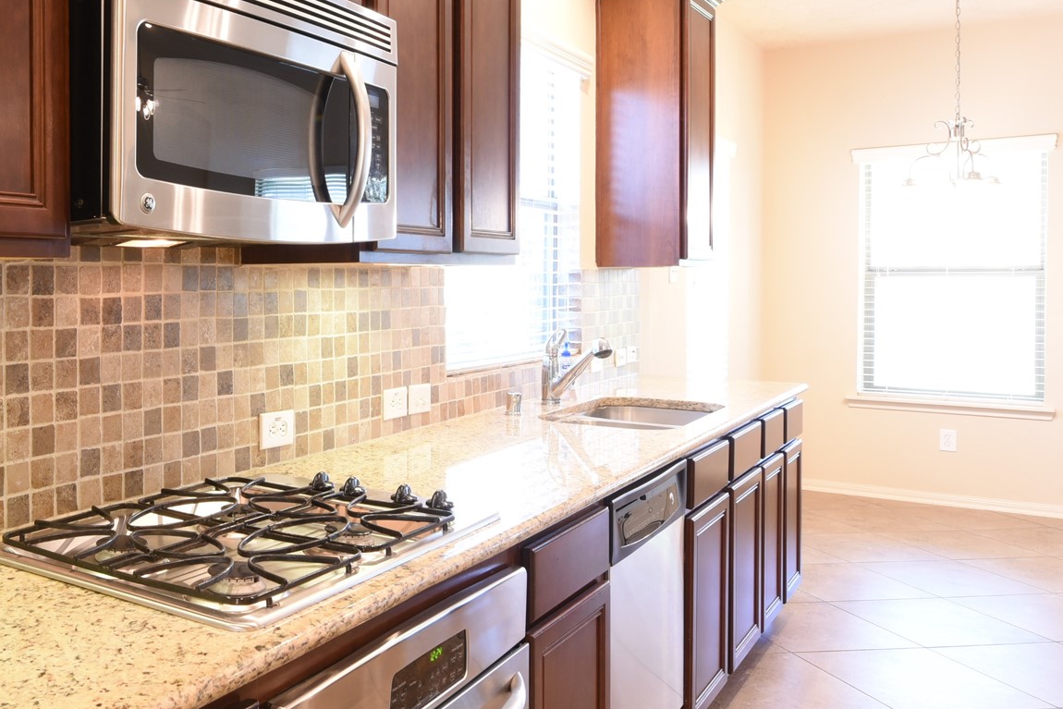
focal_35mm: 34
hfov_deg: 52.1
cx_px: 205
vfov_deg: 38.8
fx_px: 1004
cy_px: 292
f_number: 9
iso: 640
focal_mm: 18
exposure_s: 1/2
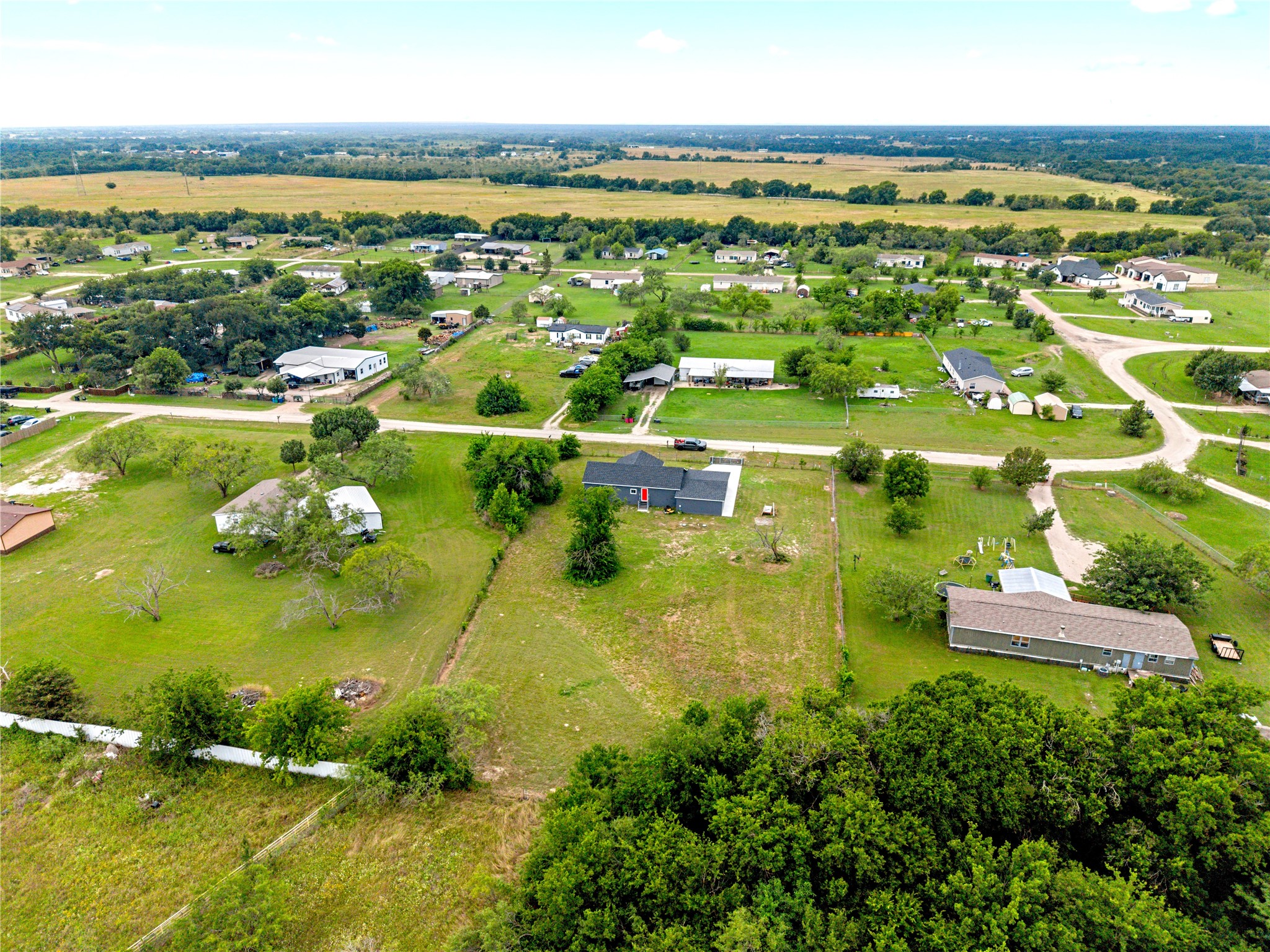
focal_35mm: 24
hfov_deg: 71.6
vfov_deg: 56.8
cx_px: 635
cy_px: 476
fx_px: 881
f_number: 1.8
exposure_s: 1/4000
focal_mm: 8.67
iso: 200
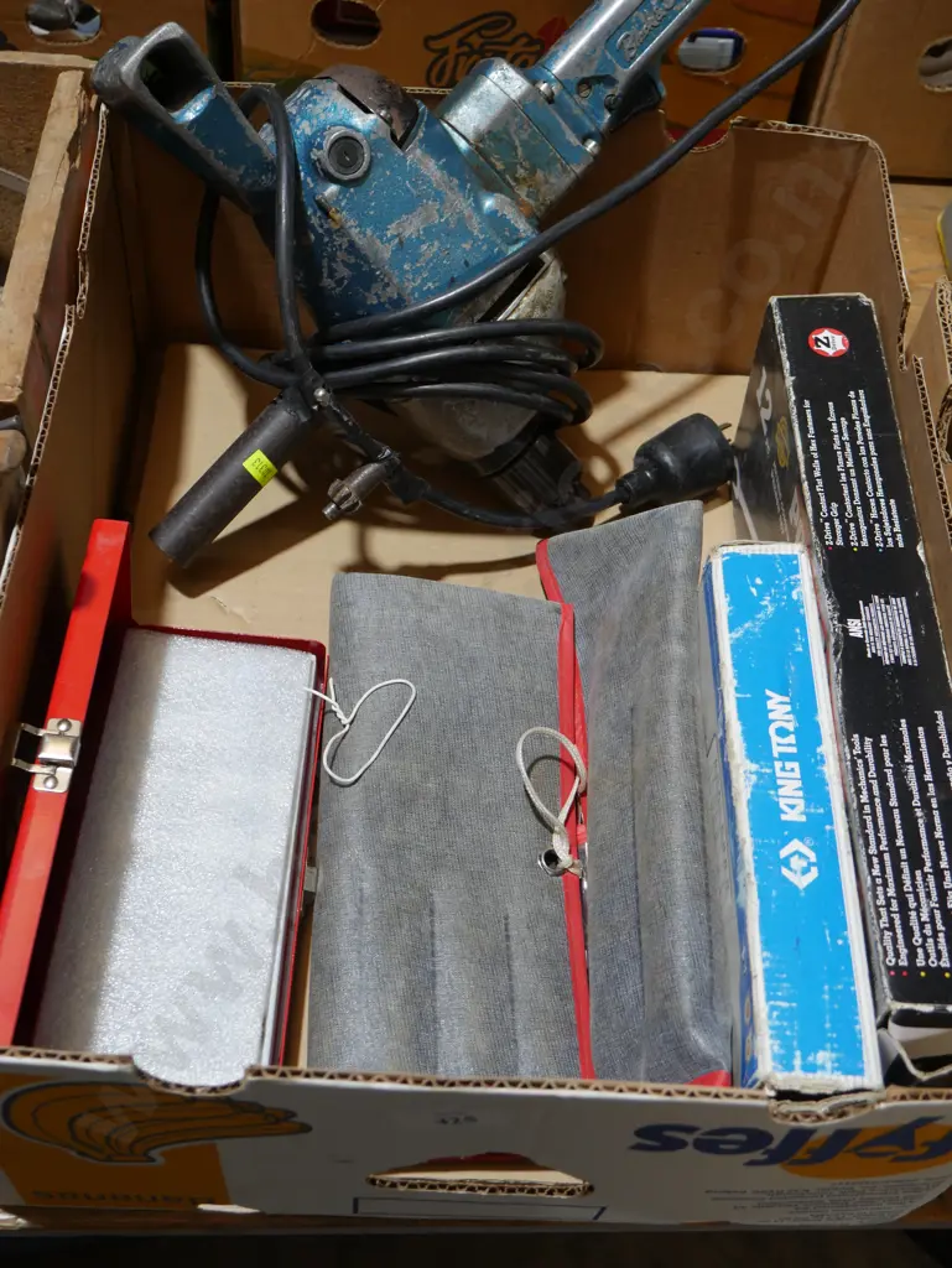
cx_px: 476
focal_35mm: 40
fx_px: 1466
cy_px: 634
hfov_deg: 36.0
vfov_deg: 46.8
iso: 320
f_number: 4.5
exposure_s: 1/60
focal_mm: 20
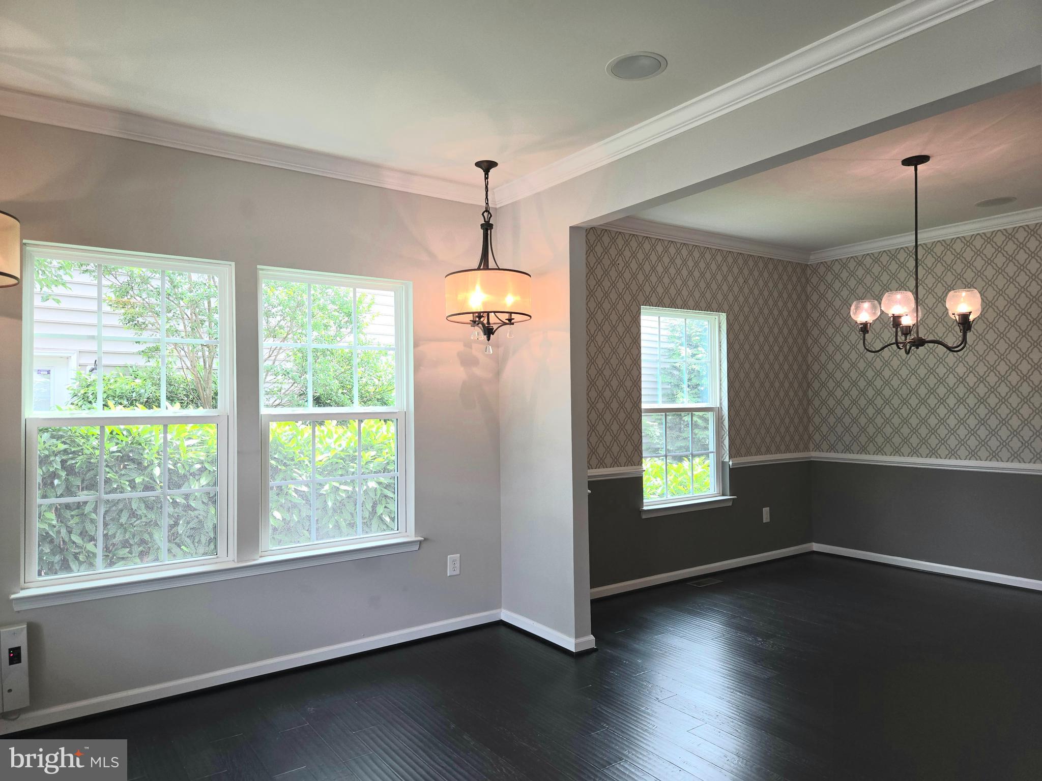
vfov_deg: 58.9
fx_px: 692
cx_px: 521
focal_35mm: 23
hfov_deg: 73.9
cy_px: 390
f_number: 1.8
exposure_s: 1/60.2
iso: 25
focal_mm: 5.4
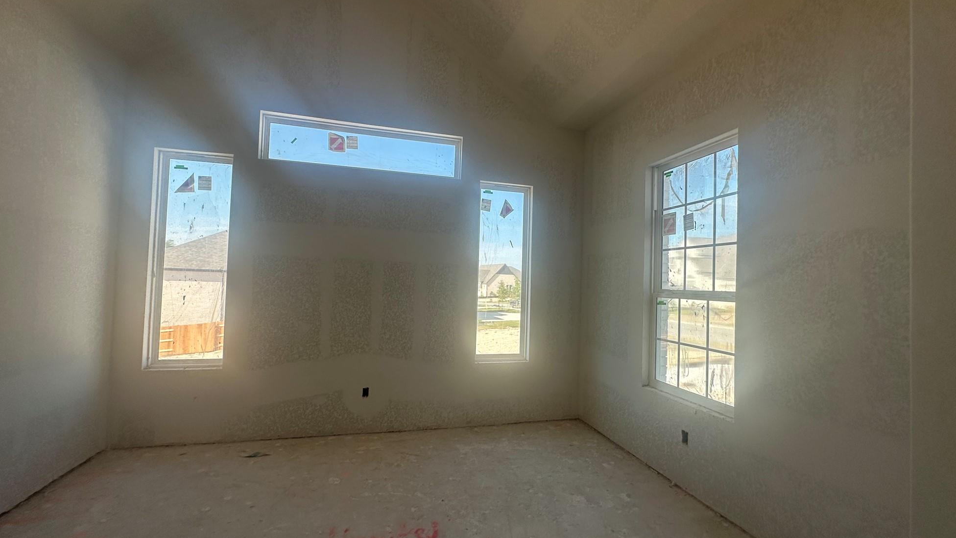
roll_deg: -2.1
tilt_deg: +1.9
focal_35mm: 16
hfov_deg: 99.4
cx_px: 486
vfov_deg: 67.1
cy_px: 269
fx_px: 406
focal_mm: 2.22
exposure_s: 1/265
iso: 40
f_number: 2.2
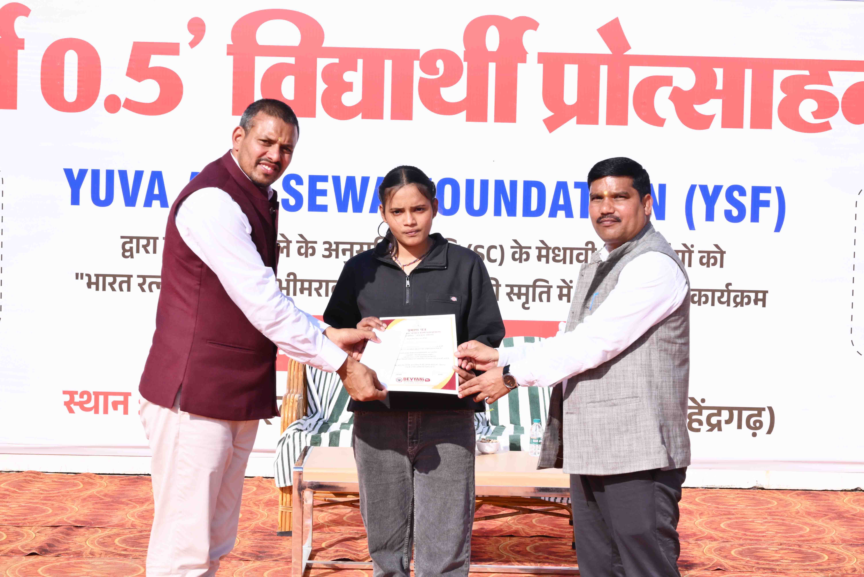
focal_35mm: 70
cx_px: 432
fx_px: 1681
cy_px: 288
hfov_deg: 28.8
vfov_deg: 19.5
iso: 200
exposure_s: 1/160
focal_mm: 70
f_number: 14
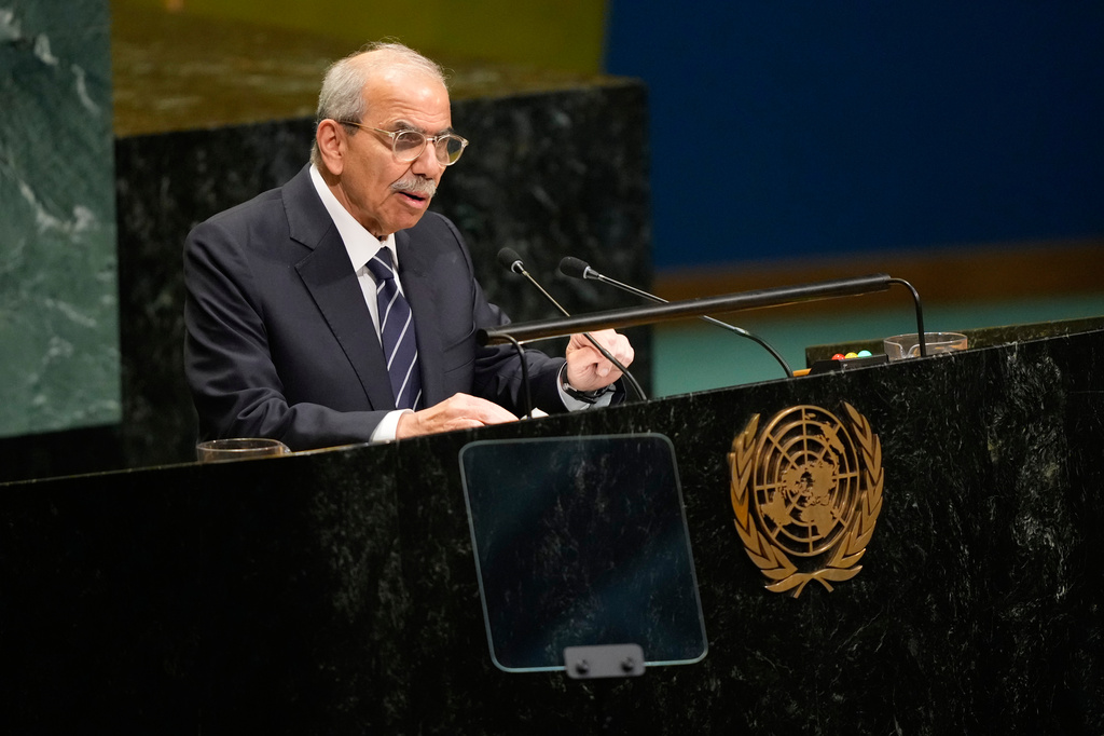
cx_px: 552
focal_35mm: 600
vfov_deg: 2.3
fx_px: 18393
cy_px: 368
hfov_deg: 3.4
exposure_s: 1/400
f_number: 2.8
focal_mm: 400
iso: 4000
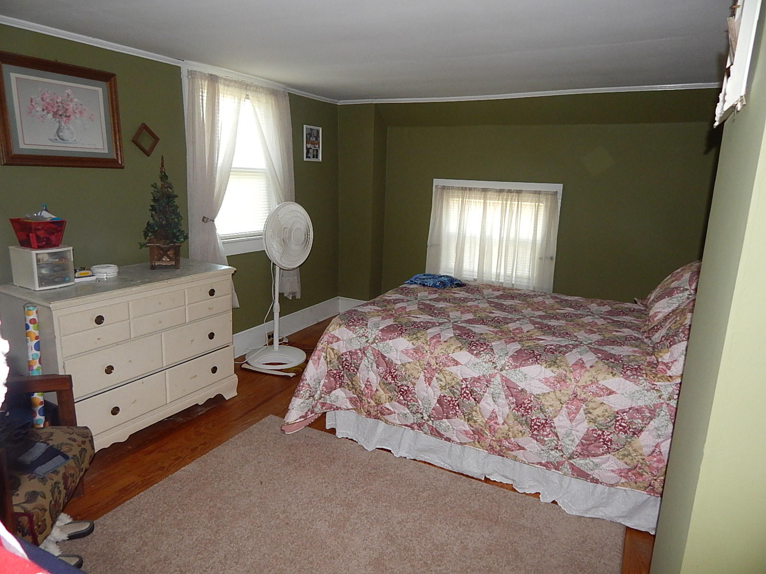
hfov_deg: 73.9
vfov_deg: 58.9
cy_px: 287
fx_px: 509
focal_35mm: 23
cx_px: 383
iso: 200
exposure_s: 1/30
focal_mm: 4
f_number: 3
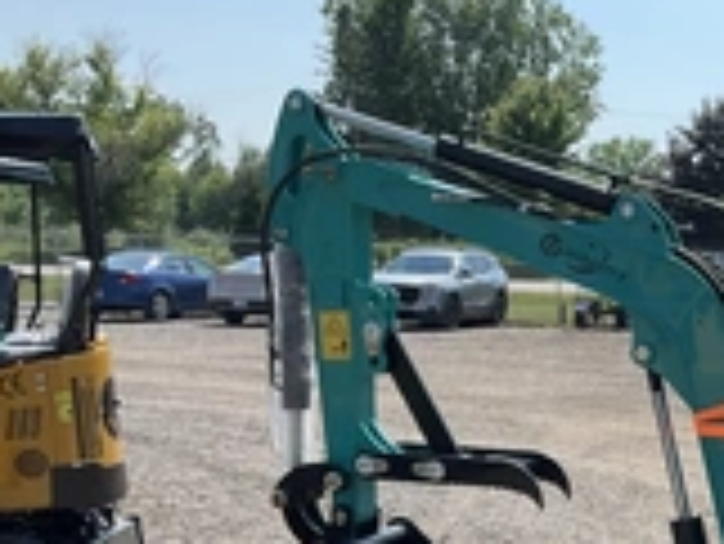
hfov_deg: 24.5
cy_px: 454
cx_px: 863
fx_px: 1507
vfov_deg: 20.2
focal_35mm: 72
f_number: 1.8
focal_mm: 3
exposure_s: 1/1250
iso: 25
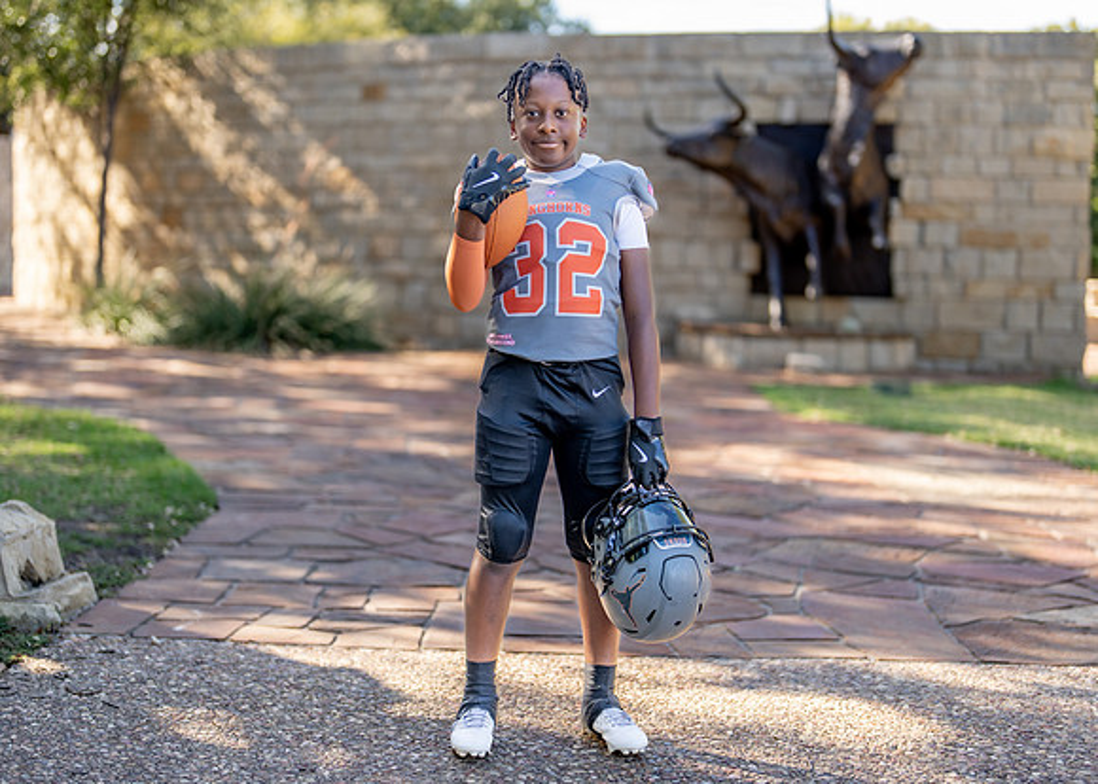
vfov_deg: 24.4
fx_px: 1809
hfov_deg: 33.8
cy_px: 402
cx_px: 552
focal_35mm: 58
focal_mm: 50
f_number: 1.2
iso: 100
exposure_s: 1/1000
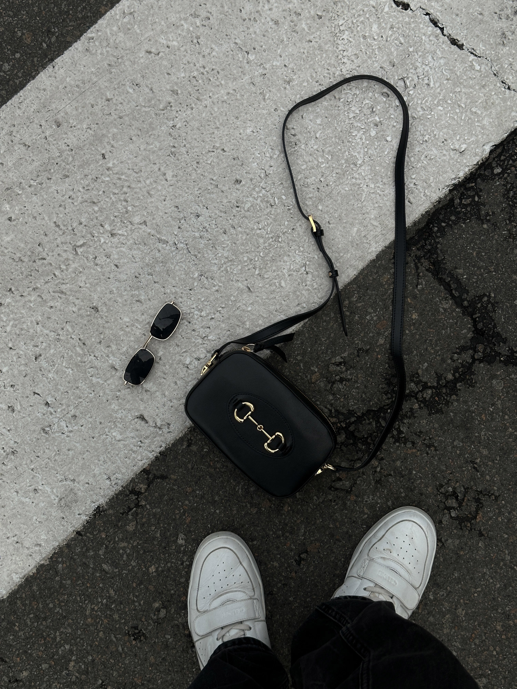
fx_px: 956
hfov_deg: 30.3
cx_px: 258
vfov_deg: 39.7
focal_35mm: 48
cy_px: 344
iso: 64
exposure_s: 1/5300
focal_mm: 6.86
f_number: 1.8
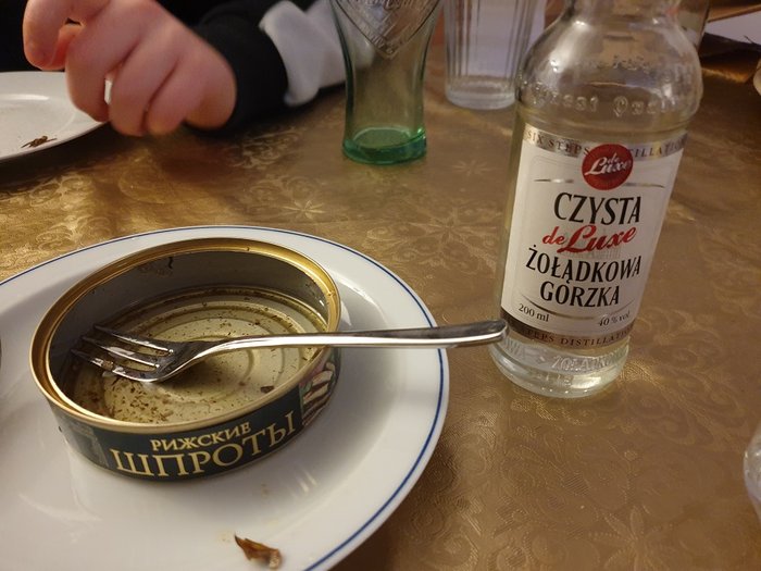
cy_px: 286
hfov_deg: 67.3
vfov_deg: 53.1
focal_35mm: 26
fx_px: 572
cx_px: 380
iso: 320
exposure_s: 1/17
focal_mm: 4.3
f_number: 1.5
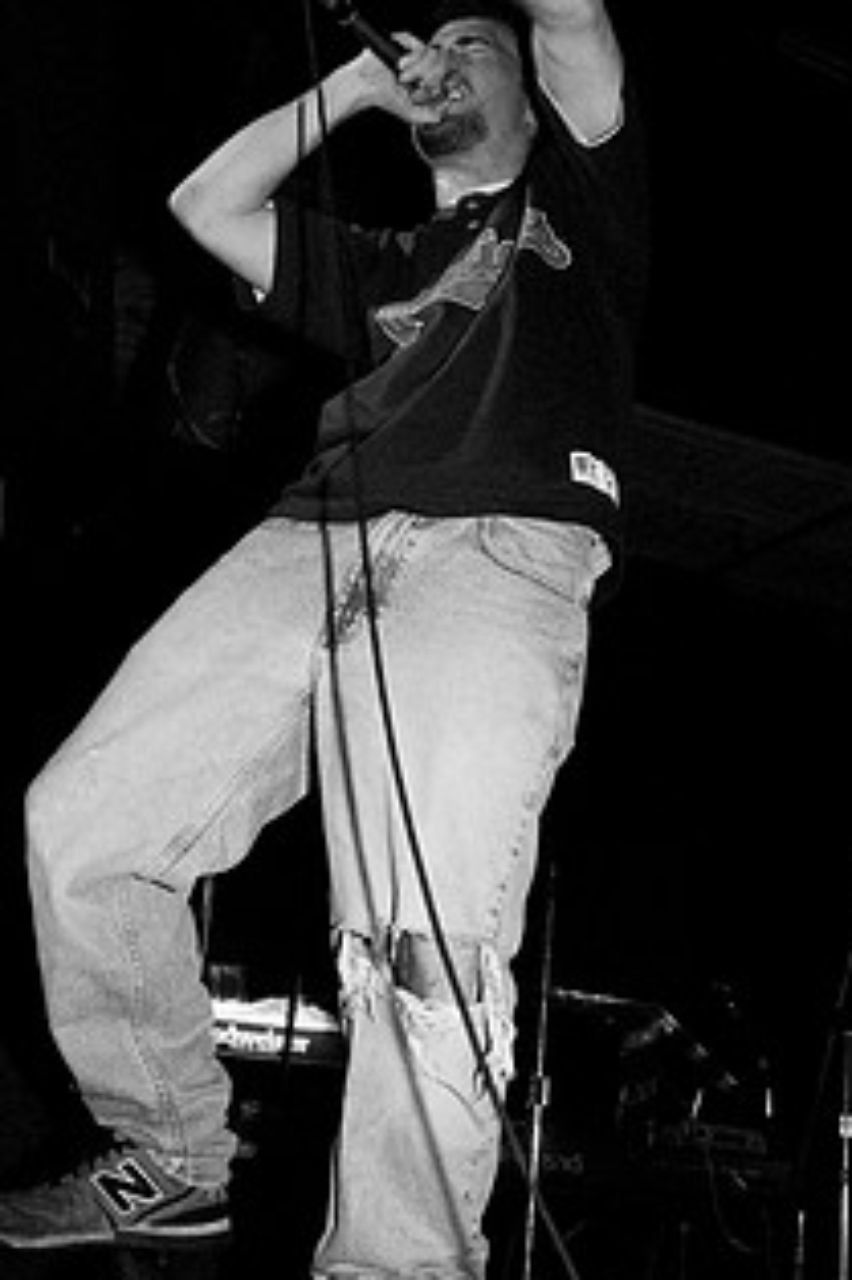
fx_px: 1528
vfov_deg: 45.4
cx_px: 381
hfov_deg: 31.1
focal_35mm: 43
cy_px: 620
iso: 800
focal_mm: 20
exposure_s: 1/60
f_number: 3.2
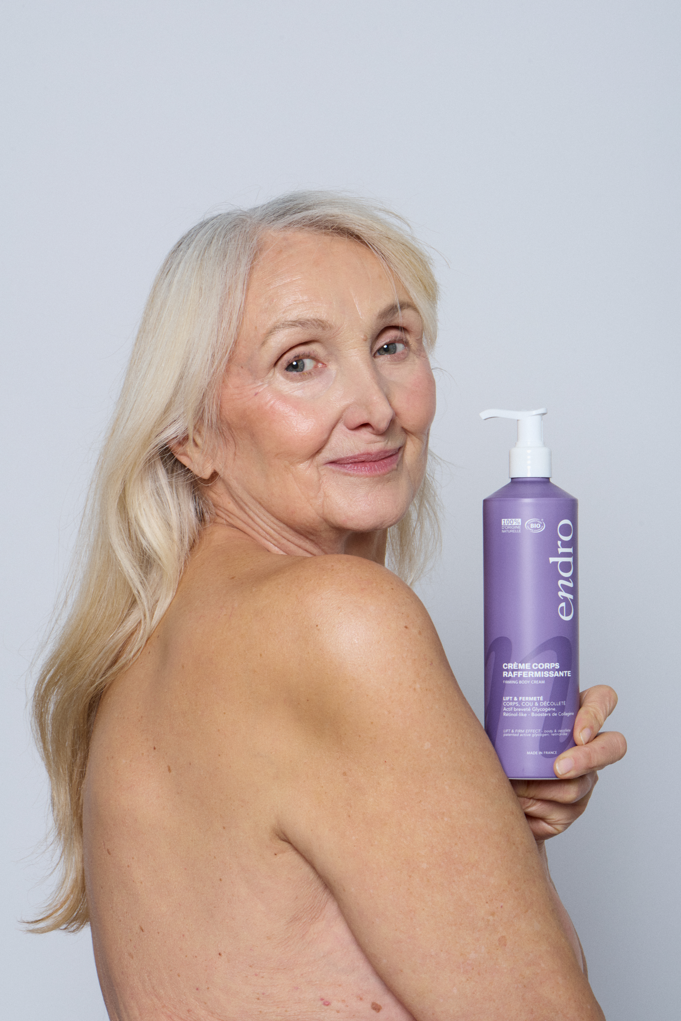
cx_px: 340
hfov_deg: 13.1
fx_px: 2977
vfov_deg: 19.5
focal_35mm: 105
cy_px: 510
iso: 250
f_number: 14
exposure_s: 1/160
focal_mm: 105
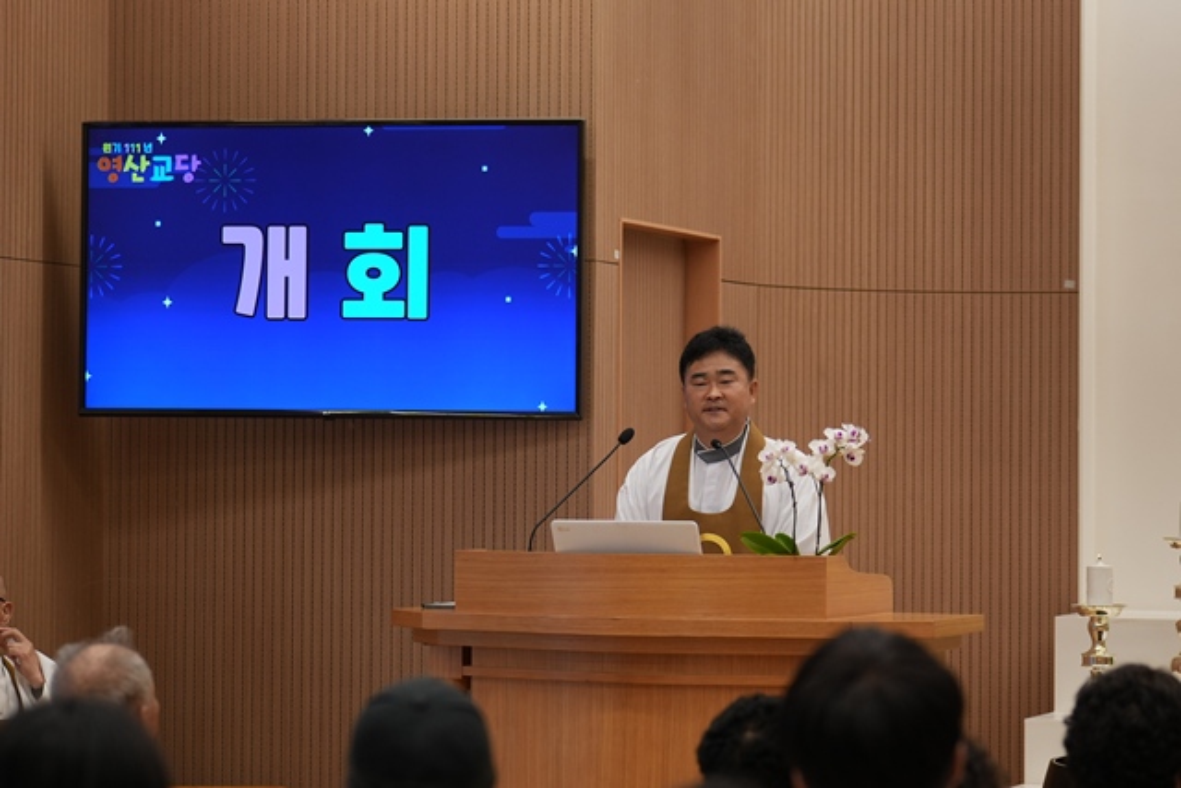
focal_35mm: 105
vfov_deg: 13.0
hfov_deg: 19.5
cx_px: 590
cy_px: 394
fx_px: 3445
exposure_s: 1/125
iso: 250
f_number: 2.5
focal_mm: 70
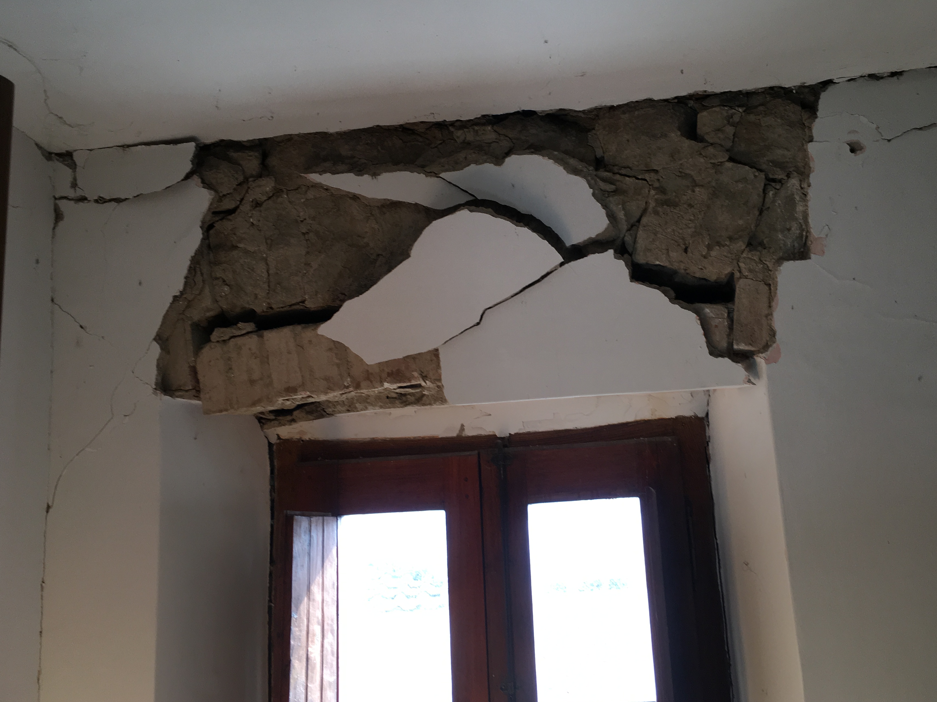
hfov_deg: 53.7
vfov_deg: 41.8
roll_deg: +2.1
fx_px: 920
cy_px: 332
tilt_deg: +10.7
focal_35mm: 34
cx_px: 541
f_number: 2.2
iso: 40
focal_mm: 4.15
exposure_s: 1/100
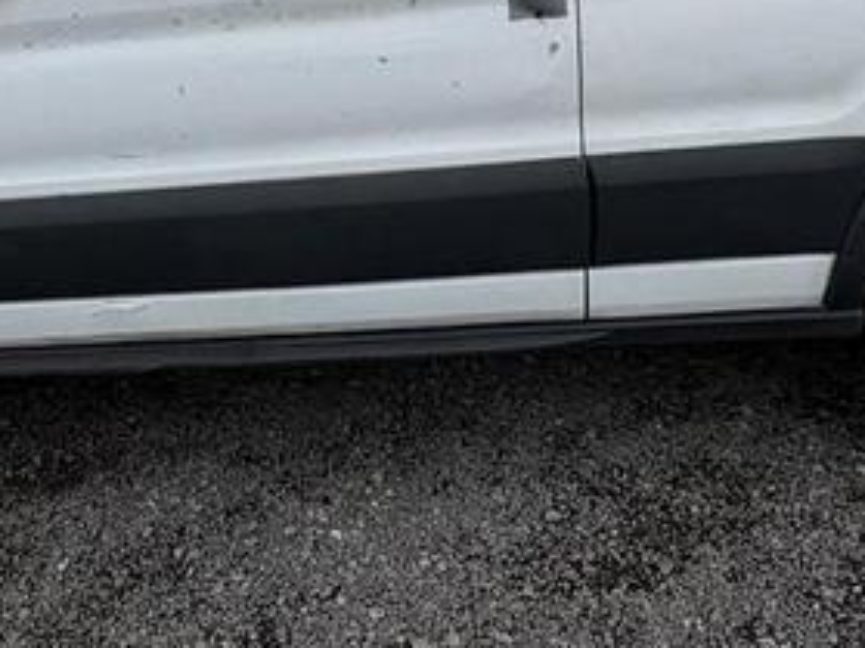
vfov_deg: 28.2
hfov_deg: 42.0
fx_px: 1124
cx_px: 391
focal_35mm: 45
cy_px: -121
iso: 50
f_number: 2.2
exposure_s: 1/2674
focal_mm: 2.22
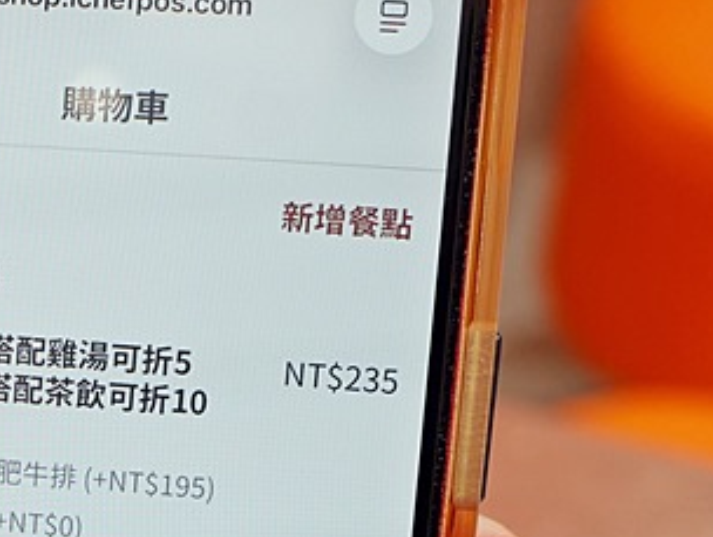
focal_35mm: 92
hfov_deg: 20.5
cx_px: -14
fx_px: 1898
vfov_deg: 15.7
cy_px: 590
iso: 200
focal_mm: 14
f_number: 2.5
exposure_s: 1/160
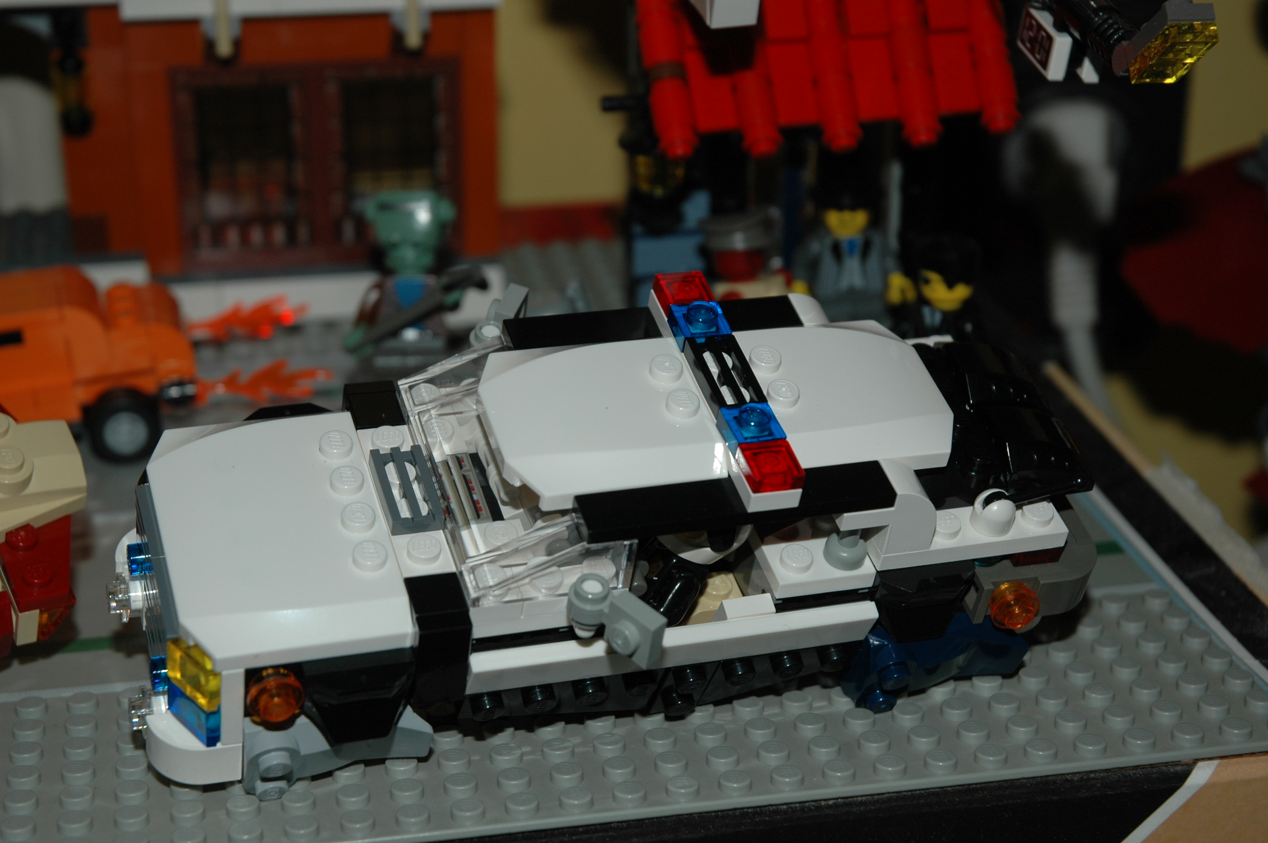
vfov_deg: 18.9
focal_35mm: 72
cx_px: 634
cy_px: 422
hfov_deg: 28.1
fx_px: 2534
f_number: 6.3
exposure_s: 1/60
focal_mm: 48
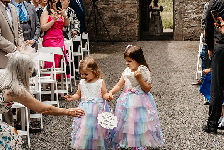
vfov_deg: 16.1
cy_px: 75
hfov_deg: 23.9
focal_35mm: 85
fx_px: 529
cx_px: 112
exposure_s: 1/320
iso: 500
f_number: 9
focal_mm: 85
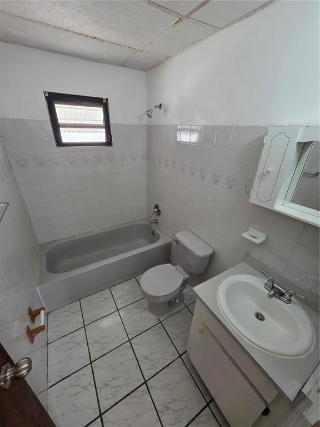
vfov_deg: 106.2
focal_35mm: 13
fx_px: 160
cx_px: 160
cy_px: 214
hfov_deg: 89.9
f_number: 1.9
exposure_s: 1/120
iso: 200
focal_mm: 2.2
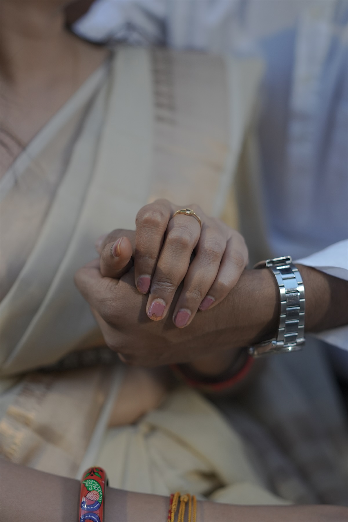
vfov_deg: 38.2
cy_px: 261
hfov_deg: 26.0
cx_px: 174
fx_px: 754
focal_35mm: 52
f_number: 1.4
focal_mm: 35
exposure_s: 1/125
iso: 800
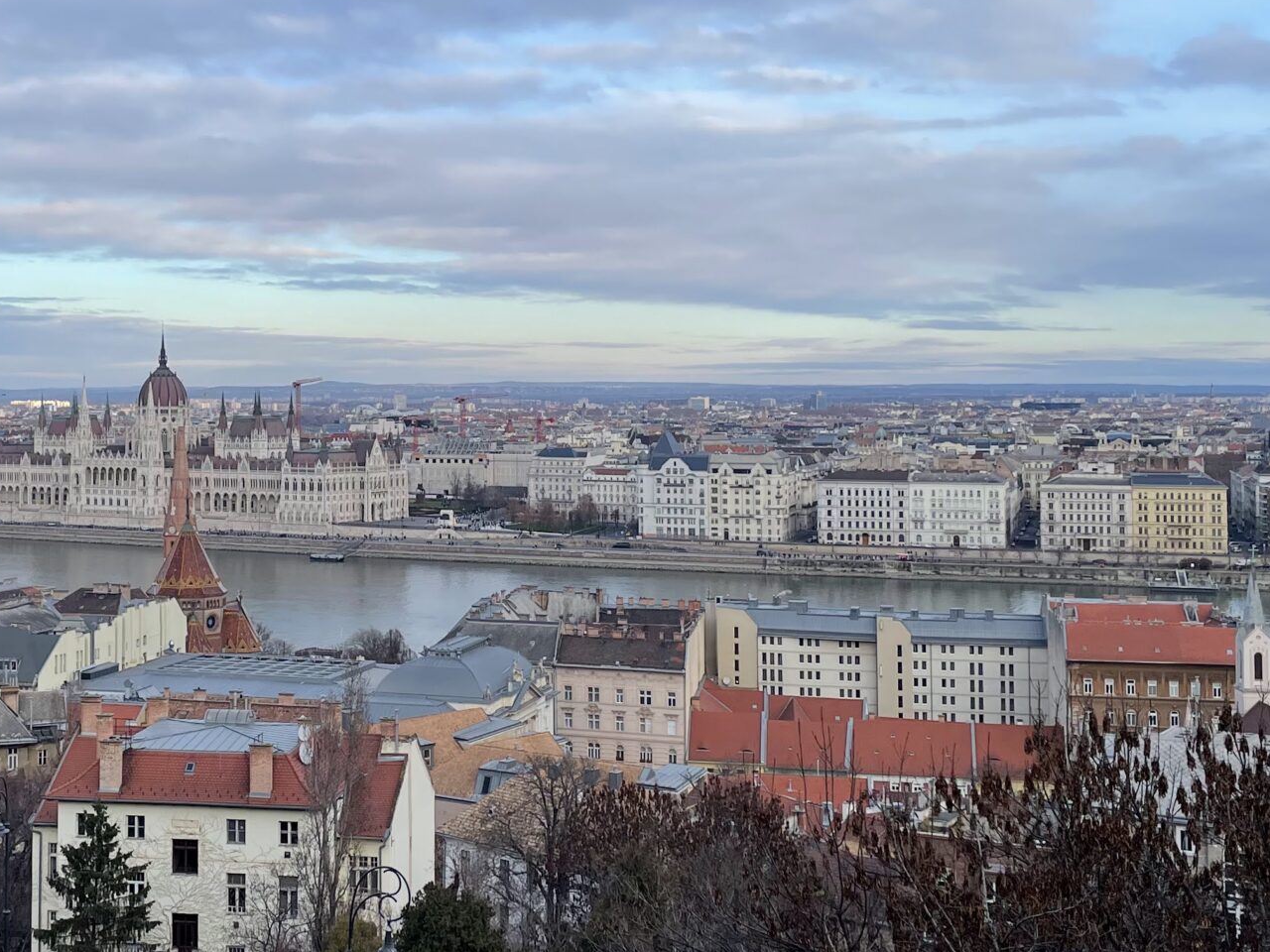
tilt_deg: +2.3
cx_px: 367
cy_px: 383
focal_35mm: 52
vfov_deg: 28.0
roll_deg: +0.4
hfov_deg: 36.2
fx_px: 1908
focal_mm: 4.2
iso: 32
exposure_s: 1/1401
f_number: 1.6
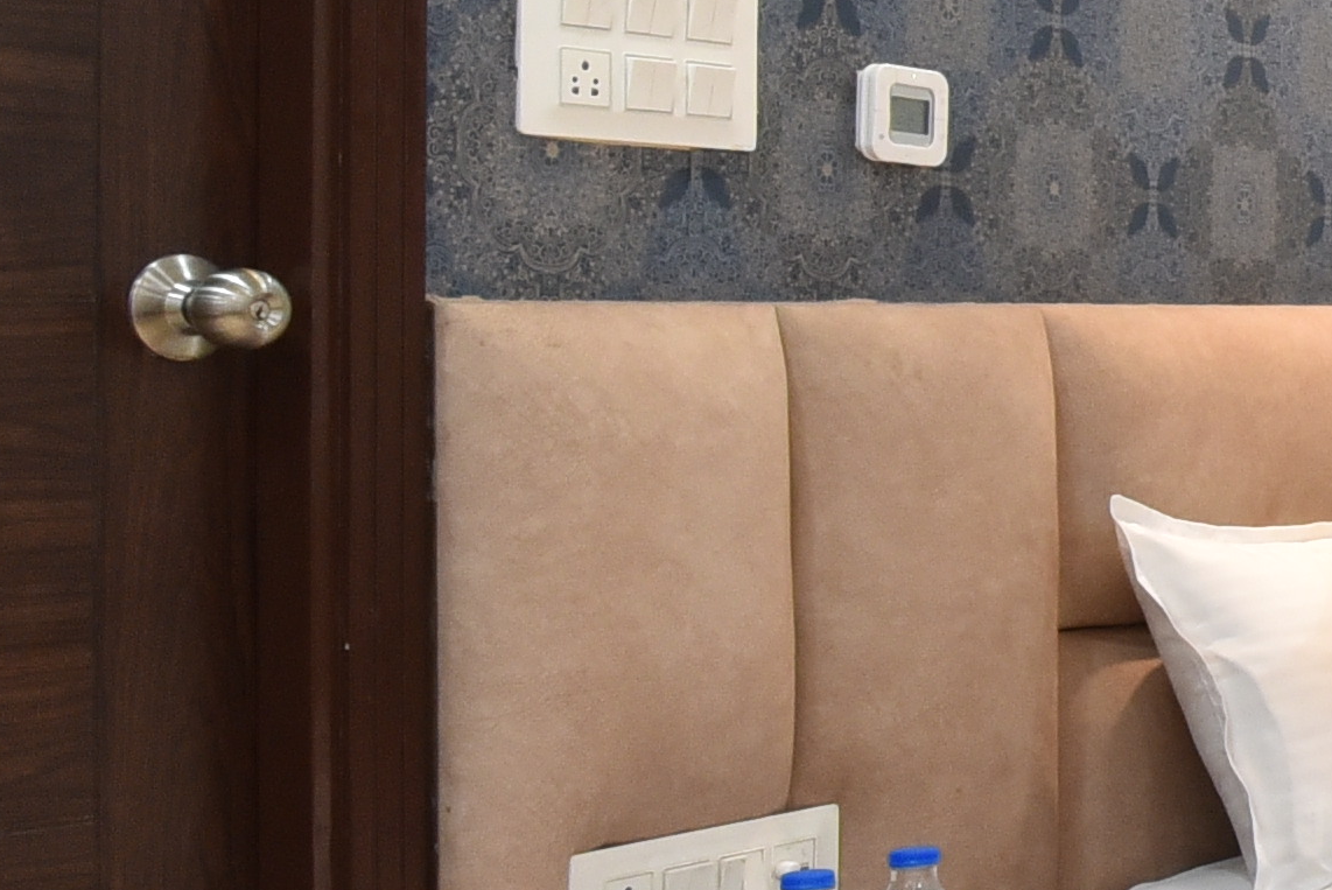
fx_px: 2925
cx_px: 3346
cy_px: 348
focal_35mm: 79
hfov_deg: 14.3
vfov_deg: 17.3
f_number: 7.1
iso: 1250
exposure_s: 1/25
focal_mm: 15
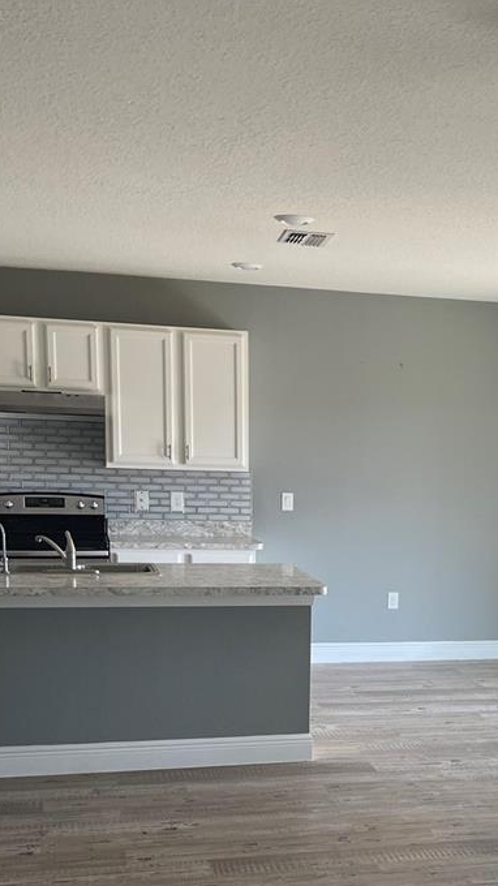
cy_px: 645
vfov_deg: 40.4
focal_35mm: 50
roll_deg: -1.1
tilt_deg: -9.5
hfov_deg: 23.3
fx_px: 1175
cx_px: 446
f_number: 1.6
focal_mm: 4.2
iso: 50
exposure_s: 1/121
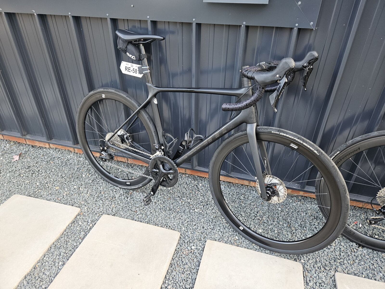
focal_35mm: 23
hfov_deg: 73.9
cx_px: 192
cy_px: 144
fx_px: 256
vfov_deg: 58.9
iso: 200
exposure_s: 1/180
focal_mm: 5.4
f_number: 1.8
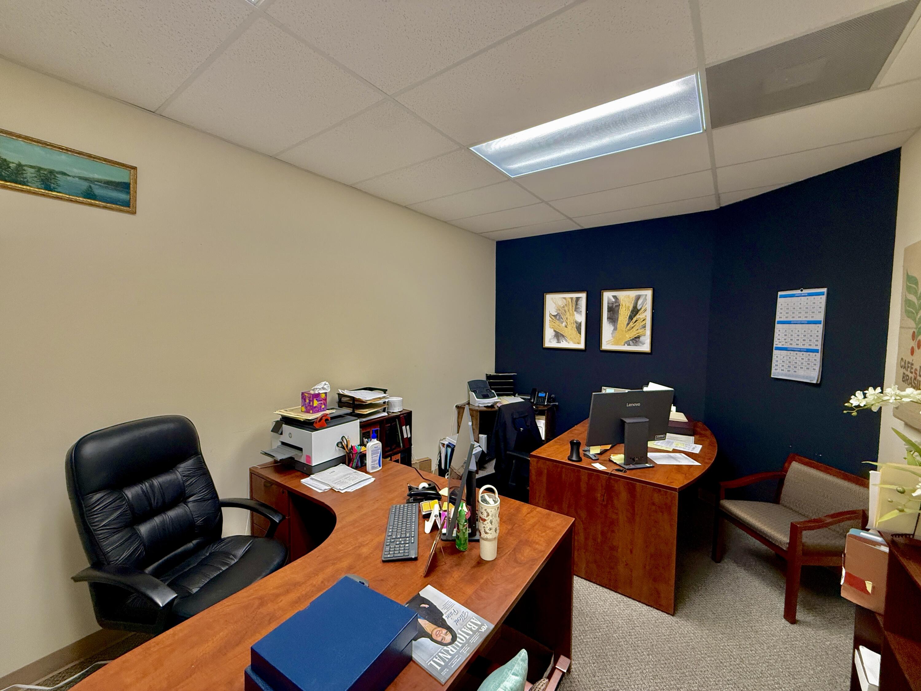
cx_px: 460
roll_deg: -0.5
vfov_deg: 85.7
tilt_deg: -2.6
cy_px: 346
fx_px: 372
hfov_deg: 102.1
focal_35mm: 14
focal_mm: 2.22
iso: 320
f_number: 2.2
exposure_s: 1/120
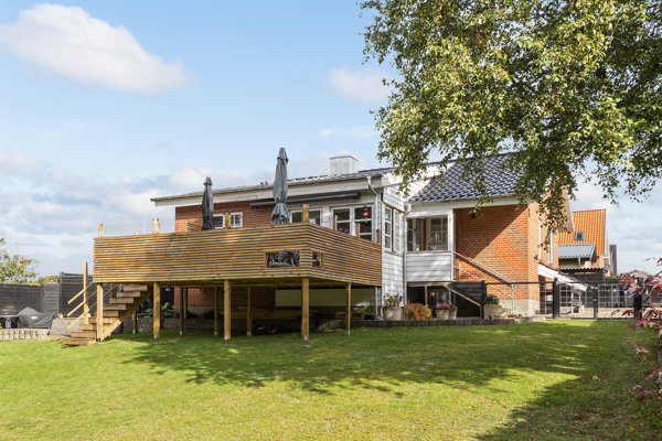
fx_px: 552
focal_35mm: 30
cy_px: 220
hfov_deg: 61.9
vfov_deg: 43.6
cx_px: 331
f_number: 7.1
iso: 200
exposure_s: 1/400
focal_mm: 20
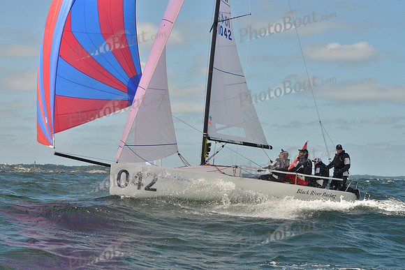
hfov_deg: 25.4
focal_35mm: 80
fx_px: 900
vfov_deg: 17.1
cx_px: 202
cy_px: 135
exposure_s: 1/1000
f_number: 11
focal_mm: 80
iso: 400
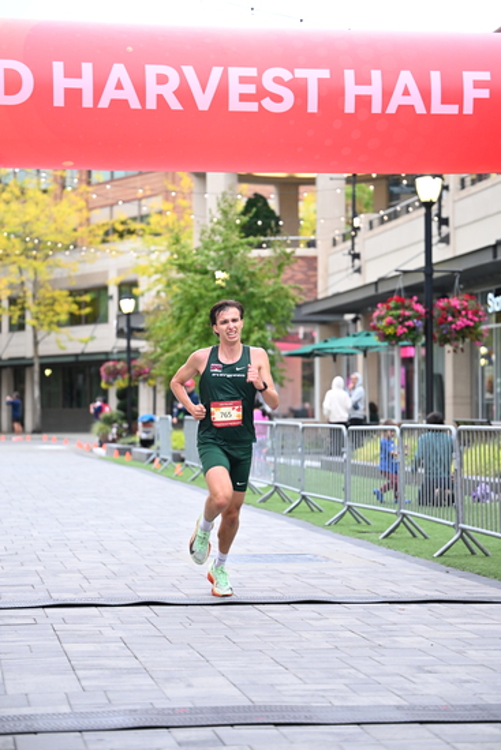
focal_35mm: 85
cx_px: 250
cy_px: 375
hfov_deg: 16.1
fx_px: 1773
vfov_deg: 23.9
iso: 1600
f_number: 2.8
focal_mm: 85
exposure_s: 1/640
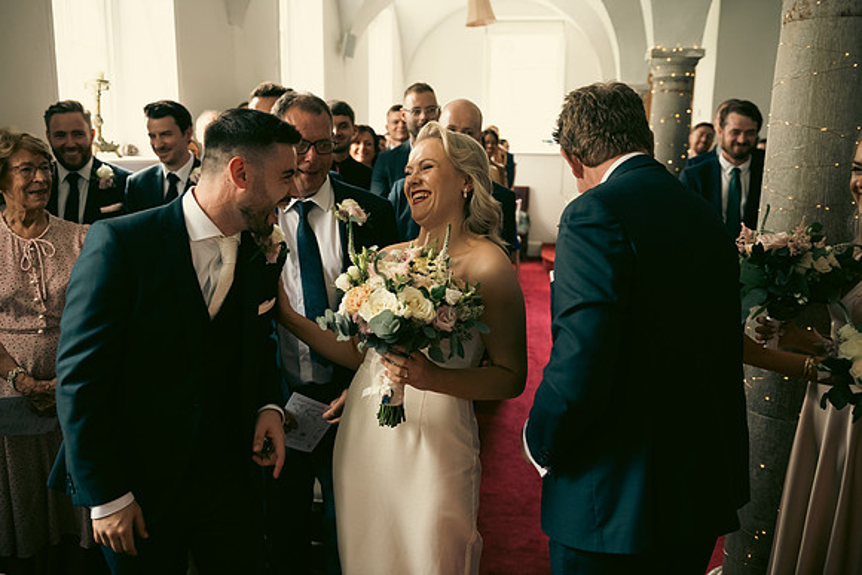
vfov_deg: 41.1
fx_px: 766
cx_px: 431
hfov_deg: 58.7
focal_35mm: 32
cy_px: 288
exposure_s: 1/160
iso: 800
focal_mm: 32
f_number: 3.5
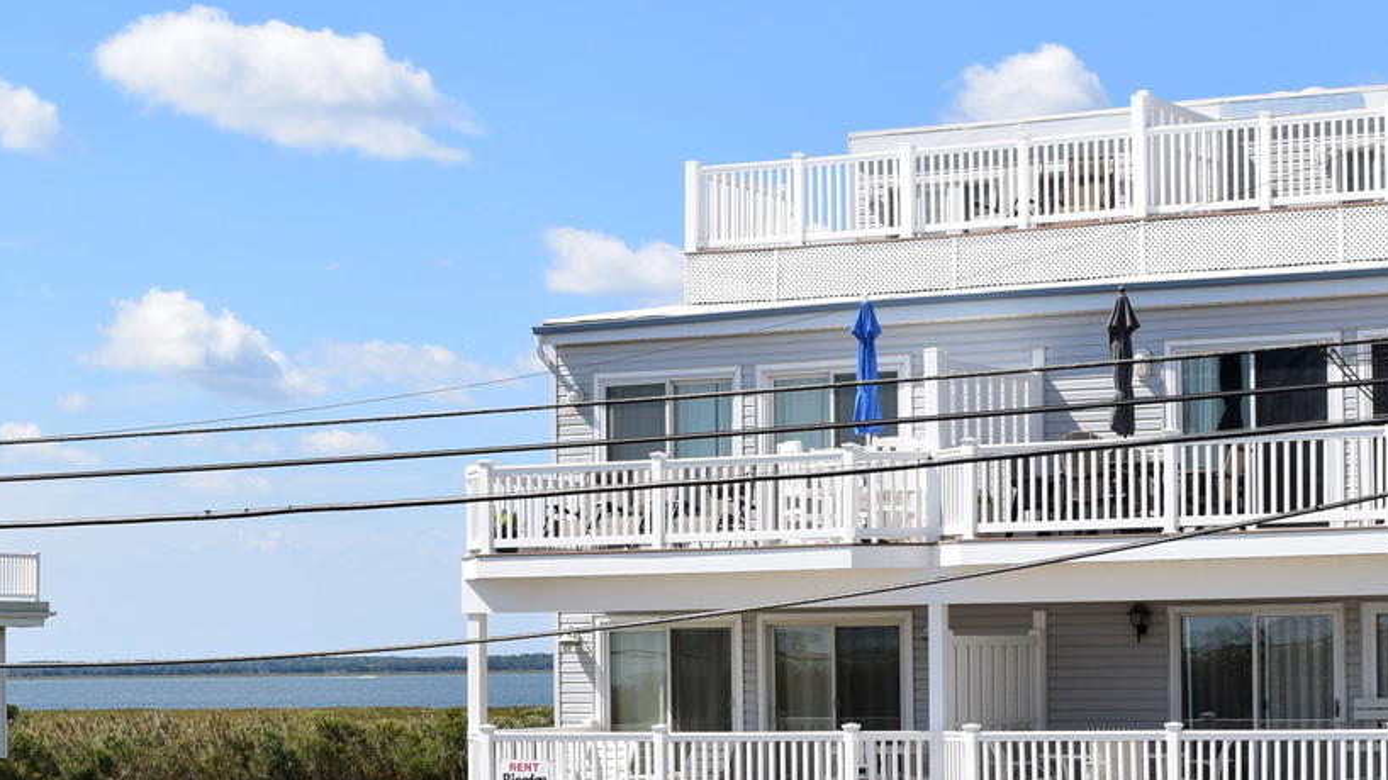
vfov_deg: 13.8
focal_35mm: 87
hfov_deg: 24.2
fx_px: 3202
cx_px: 1005
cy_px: 602
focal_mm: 28
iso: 200
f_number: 10
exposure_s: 1/400
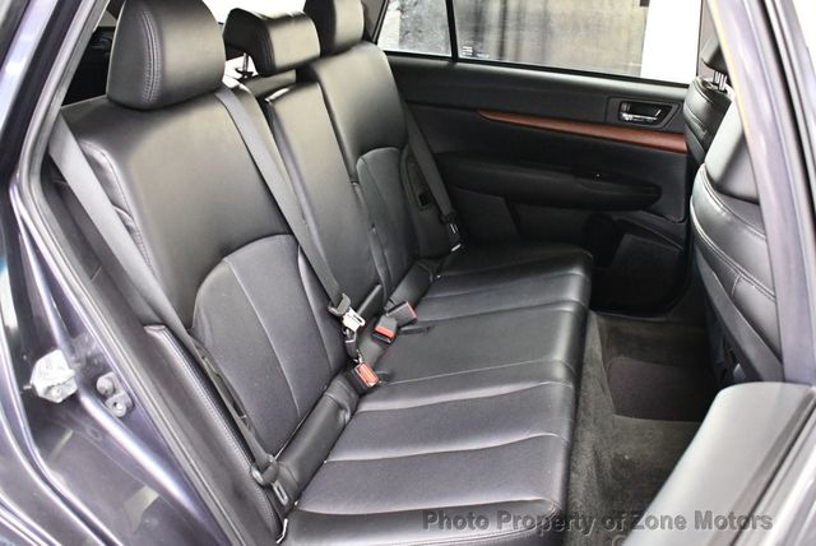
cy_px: 273
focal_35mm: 36
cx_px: 408
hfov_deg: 53.1
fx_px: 817
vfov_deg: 36.9
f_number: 3.5
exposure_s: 1/60
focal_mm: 18
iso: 6400
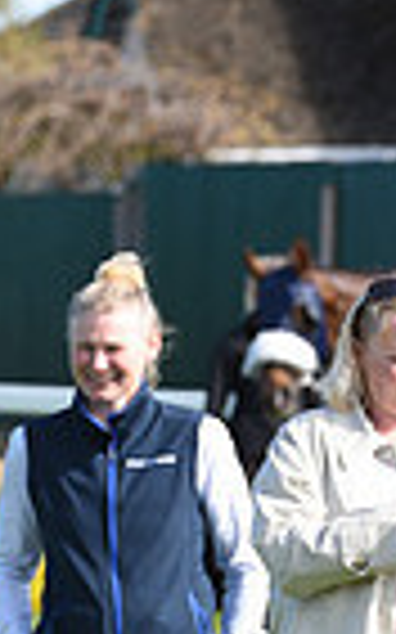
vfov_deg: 3.2
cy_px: 591
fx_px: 11201
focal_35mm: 648
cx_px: -878
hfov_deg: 2.0
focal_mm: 155
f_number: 5.6
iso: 400
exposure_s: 1/800
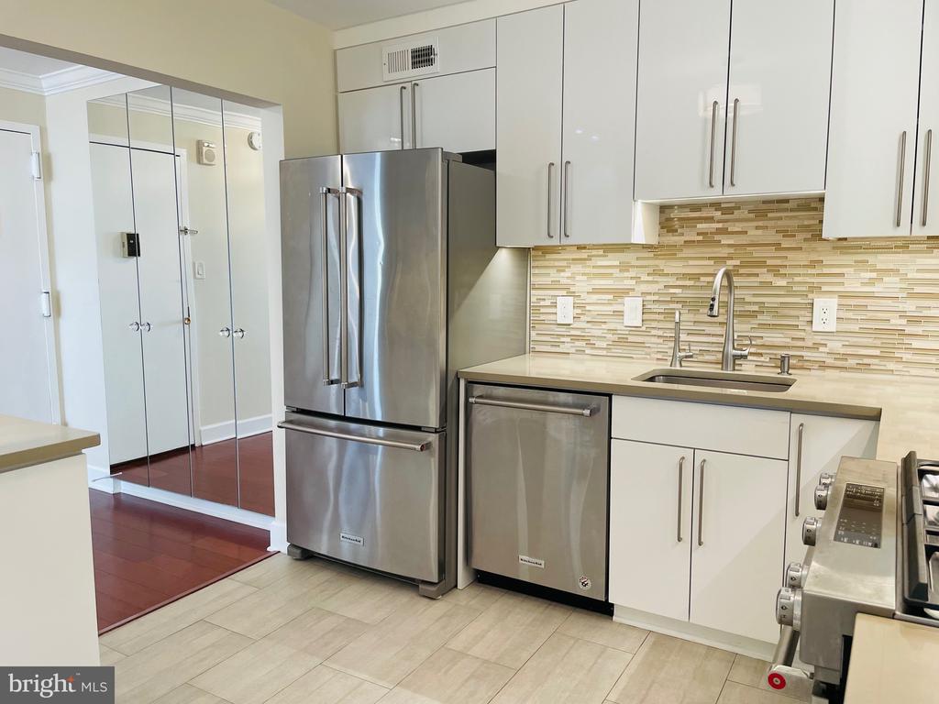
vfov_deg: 53.1
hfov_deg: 67.3
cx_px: 470
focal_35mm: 26
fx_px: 705
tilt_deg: -8.3
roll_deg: +0.7
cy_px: 352
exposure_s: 1/120
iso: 125
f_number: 1.6
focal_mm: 4.2
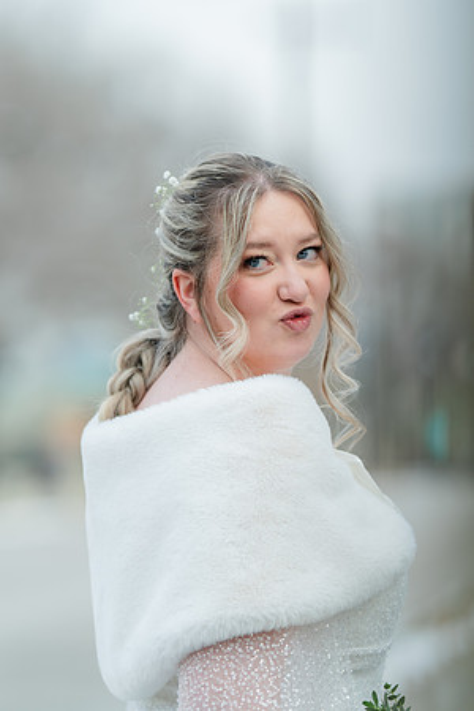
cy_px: 356
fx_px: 3999
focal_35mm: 203
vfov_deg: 10.2
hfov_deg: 6.8
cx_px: 366
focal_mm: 135
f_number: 2.2
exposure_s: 1/800
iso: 100
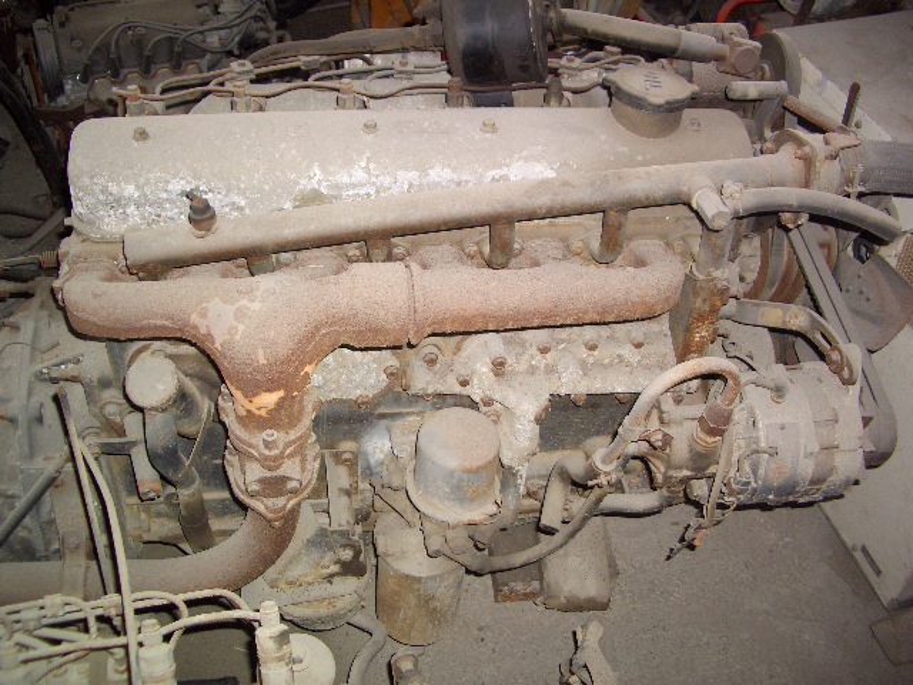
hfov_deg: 52.6
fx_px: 923
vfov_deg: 40.7
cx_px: 456
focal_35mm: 35
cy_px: 342
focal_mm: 5.8
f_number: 2.6
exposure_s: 1/60
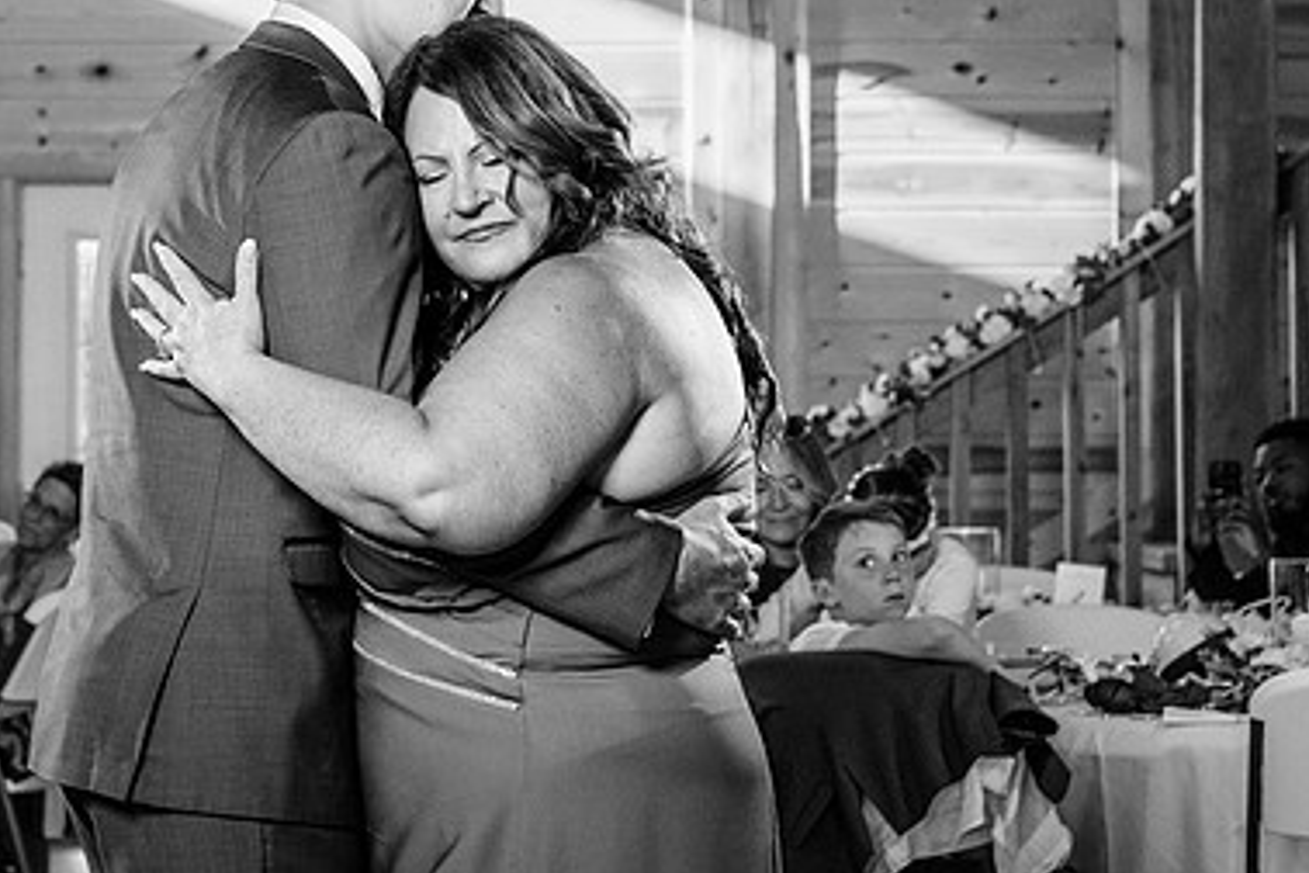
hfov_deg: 16.5
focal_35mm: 124
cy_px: 293
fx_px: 4508
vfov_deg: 11.0
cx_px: 437
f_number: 5.6
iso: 2000
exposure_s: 1/200
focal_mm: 70
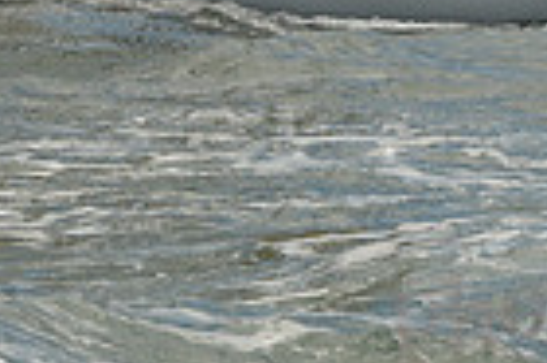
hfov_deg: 4.5
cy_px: -275
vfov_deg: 3.0
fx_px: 6921
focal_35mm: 456
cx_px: 188
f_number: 13
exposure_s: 1/800
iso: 320
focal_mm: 110
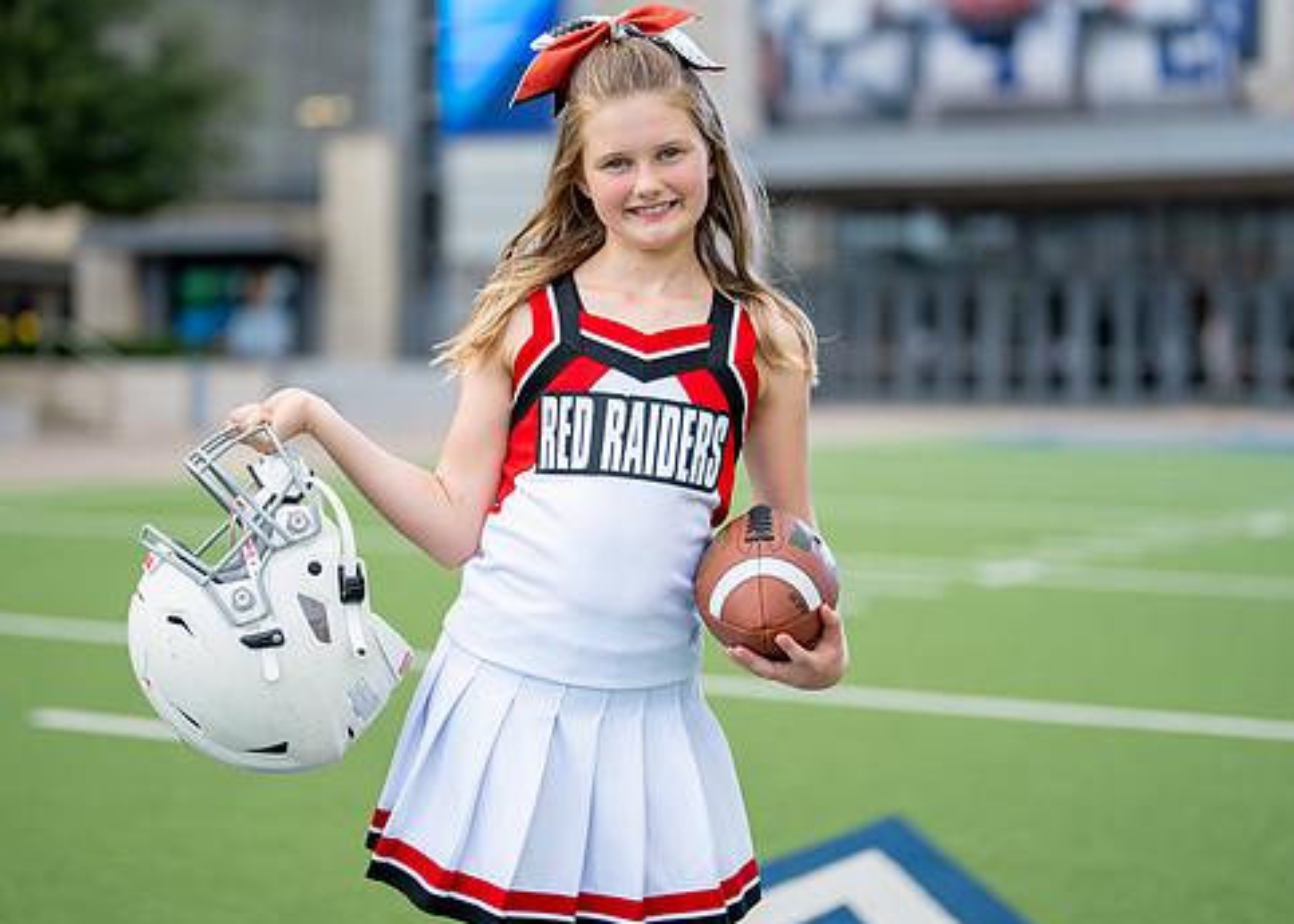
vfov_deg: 20.1
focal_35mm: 71
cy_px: 359
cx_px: 623
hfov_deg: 27.9
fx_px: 2609
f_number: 1.2
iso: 160
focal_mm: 50
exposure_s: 1/1600
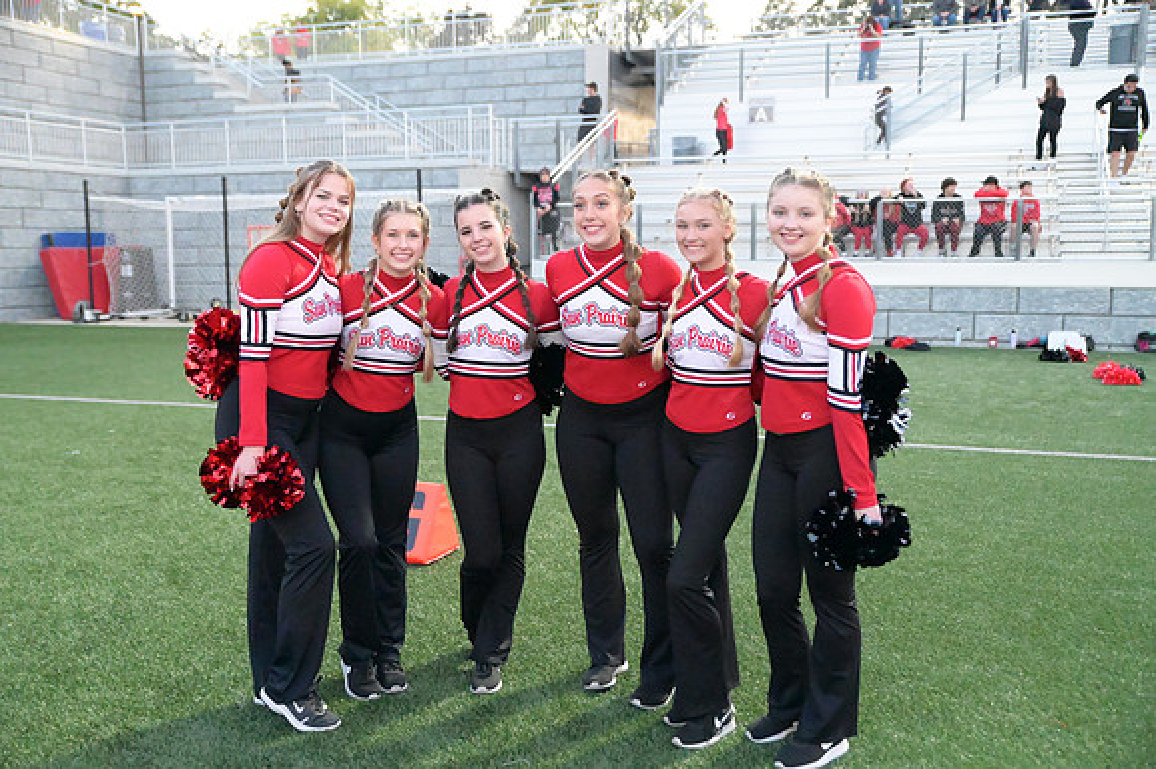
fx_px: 1155
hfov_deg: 53.2
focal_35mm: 36
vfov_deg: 36.8
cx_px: 578
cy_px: 384
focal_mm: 36
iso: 32000
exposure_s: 1/8000
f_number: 2.8
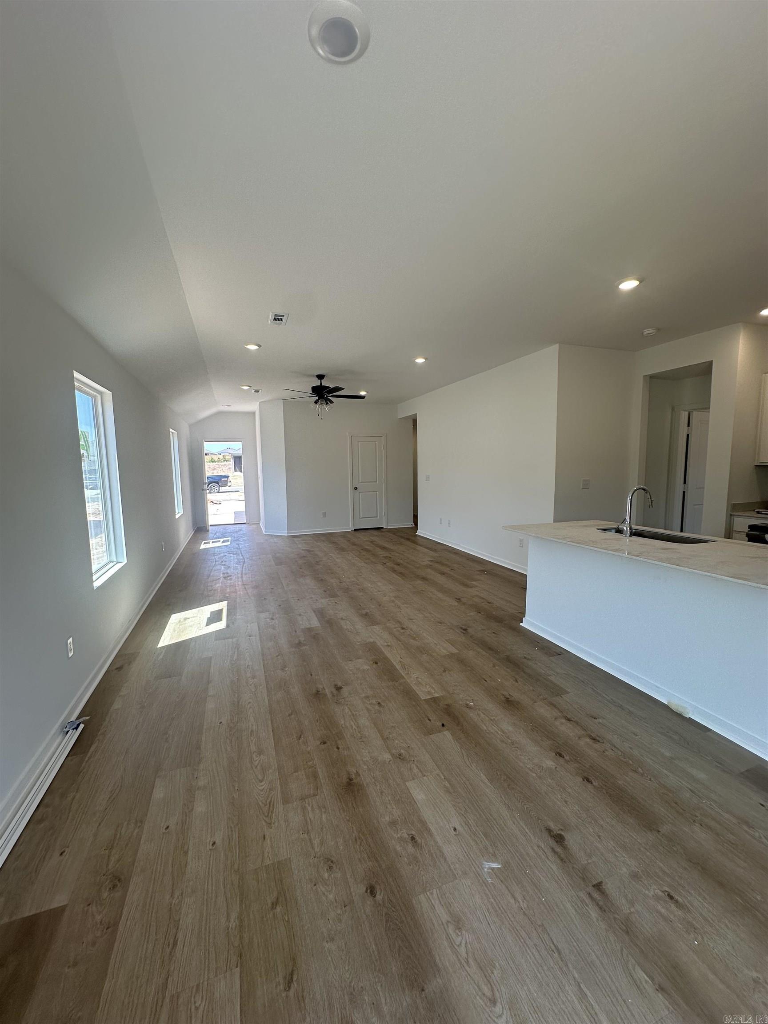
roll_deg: +0.0
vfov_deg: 102.1
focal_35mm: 14
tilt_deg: -6.5
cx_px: 384
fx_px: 414
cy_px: 512
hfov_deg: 85.7
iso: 40
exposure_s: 1/178
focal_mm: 2.22
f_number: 2.2
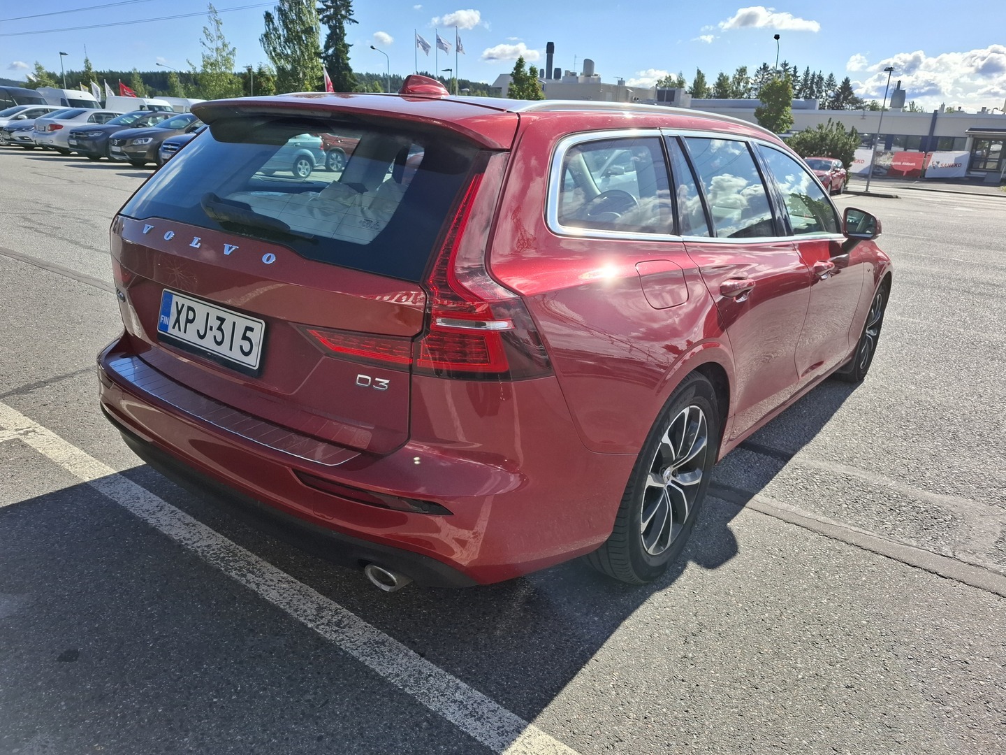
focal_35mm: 23
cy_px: 378
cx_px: 503
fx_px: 668
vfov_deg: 58.9
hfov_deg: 73.9
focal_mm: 5.54
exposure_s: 1/1706
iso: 50
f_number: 1.8
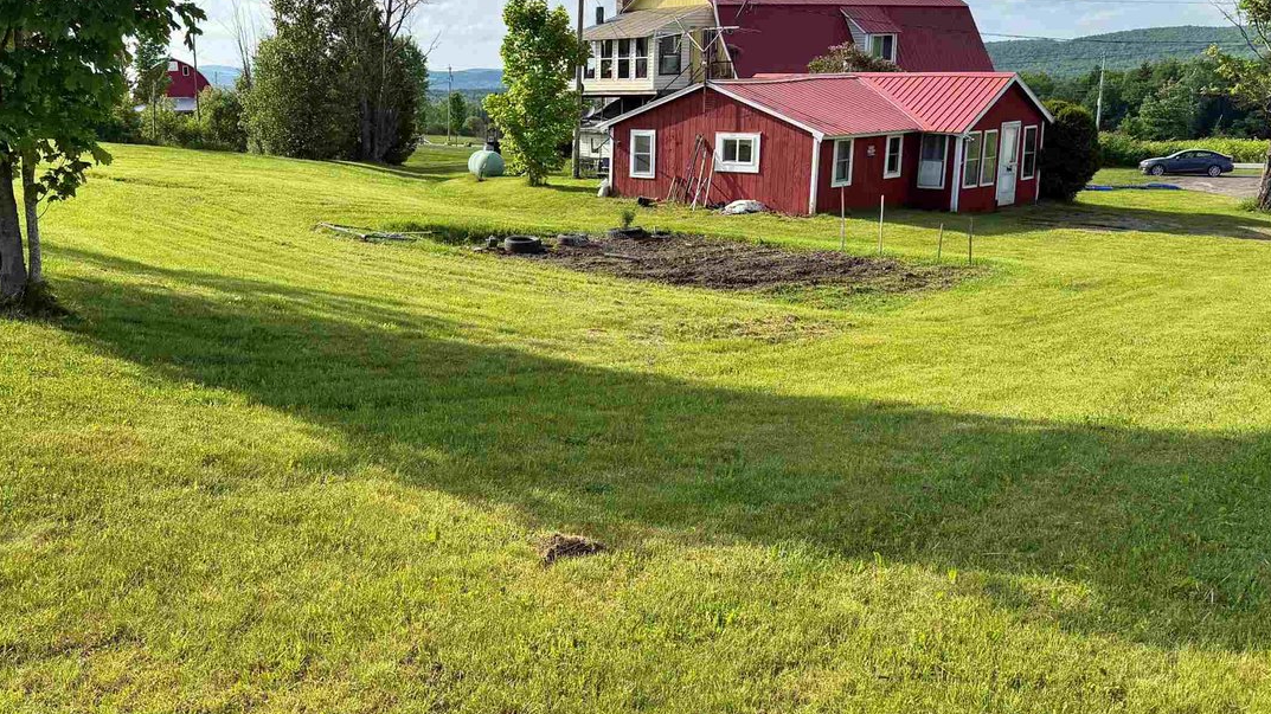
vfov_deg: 30.4
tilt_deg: -13.0
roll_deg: +0.1
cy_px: 414
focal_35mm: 39
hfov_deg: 51.0
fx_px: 1314
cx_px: 468
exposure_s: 1/4405
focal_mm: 6.76
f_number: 1.78
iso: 100
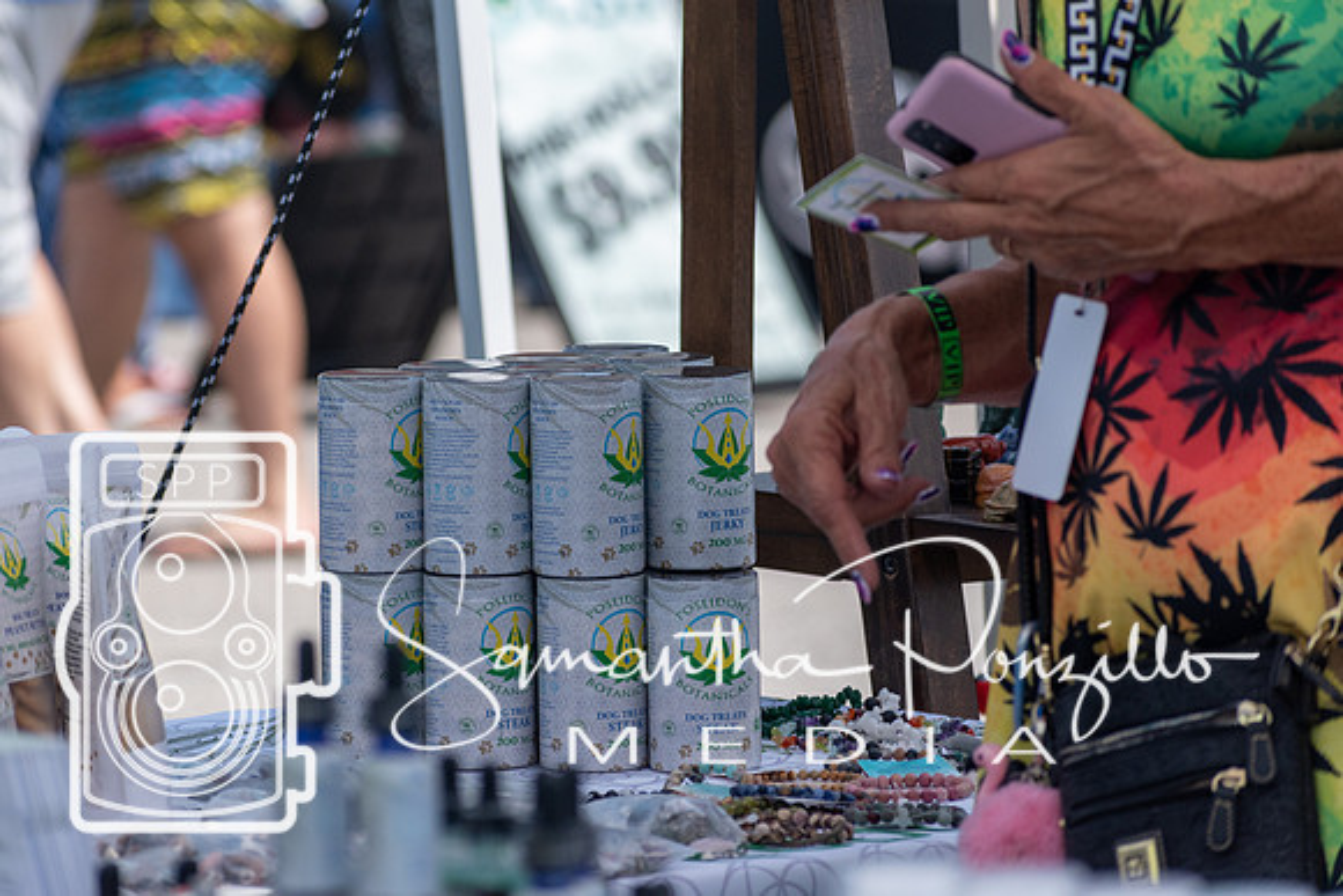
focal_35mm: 240
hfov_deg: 8.6
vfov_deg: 5.7
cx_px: 672
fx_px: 8955
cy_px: 448
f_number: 5.6
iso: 360
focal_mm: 160
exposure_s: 1/2000
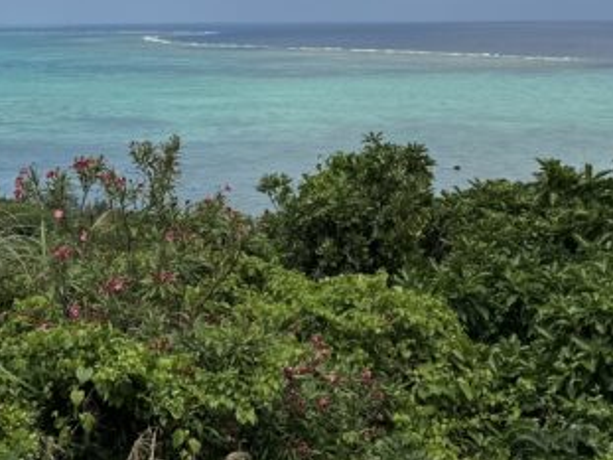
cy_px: -75
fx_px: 1398
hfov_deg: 24.6
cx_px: 205
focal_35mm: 79
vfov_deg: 17.8
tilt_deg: +3.5
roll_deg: +0.5
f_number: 1.78
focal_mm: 6.76
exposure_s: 1/9009
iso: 80
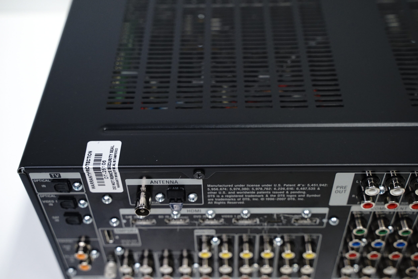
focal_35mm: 47
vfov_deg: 28.7
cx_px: 207
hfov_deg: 41.9
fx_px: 546
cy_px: 139
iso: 1600
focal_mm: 46
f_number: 4.5
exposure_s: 1/250
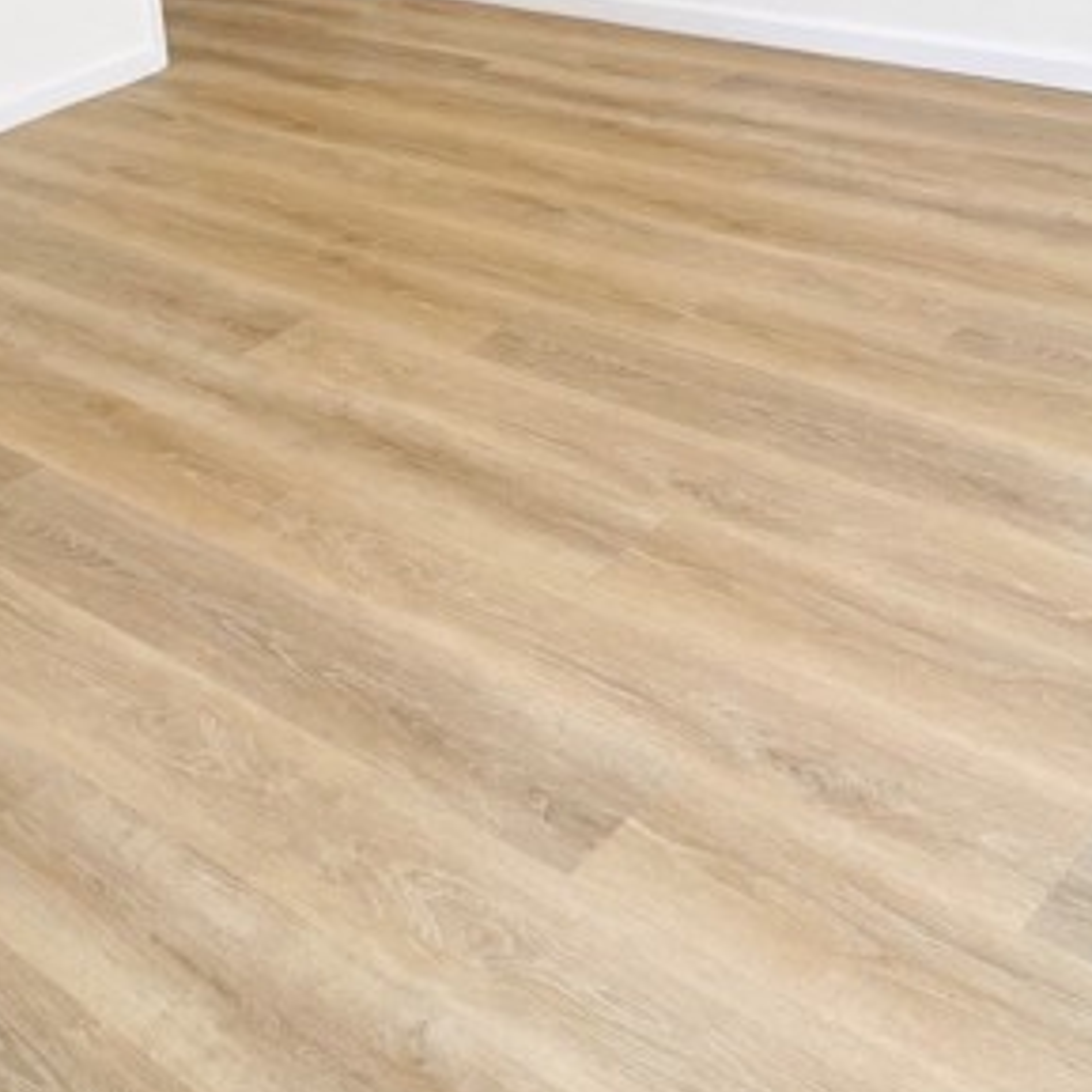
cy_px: 23
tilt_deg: -14.0
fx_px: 1749
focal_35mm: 49
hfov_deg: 34.2
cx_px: 317
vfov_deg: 32.2
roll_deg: +7.2
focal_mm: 5.1
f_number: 1.6
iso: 40
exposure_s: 1/121
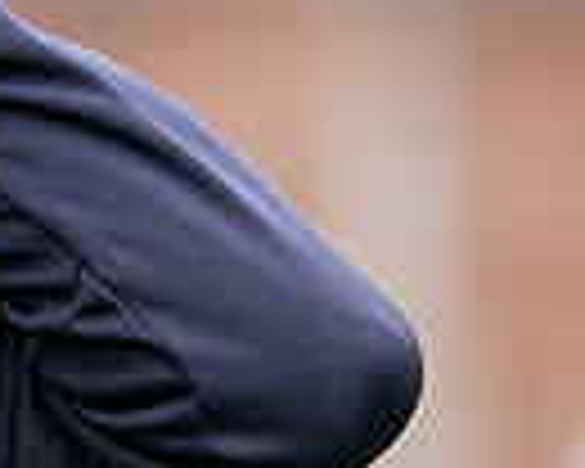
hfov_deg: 1.2
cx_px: -620
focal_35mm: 1559
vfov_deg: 1.0
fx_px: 26992
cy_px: 541
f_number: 2
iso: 500
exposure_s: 1/2000
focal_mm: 135
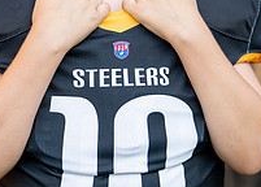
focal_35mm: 176
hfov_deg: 11.4
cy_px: 38
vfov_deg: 8.2
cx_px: 120
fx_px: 1306
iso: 100
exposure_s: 1/2000
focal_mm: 50
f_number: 1.2
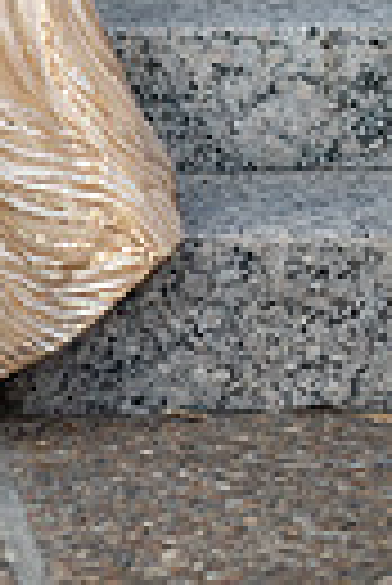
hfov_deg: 4.6
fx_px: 4789
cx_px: -270
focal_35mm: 294
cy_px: -220
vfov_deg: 6.9
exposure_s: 1/2000
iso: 200
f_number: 2.2
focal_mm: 85
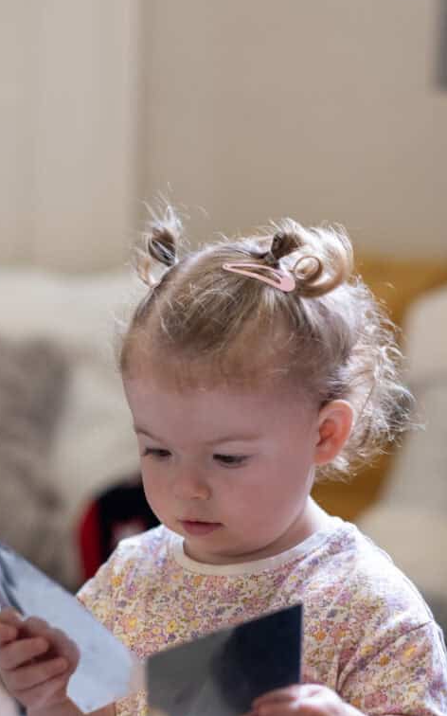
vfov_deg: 18.0
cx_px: 249
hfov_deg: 11.3
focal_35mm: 116
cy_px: 394
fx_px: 2263
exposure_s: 1/100
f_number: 1.8
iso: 320
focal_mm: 56
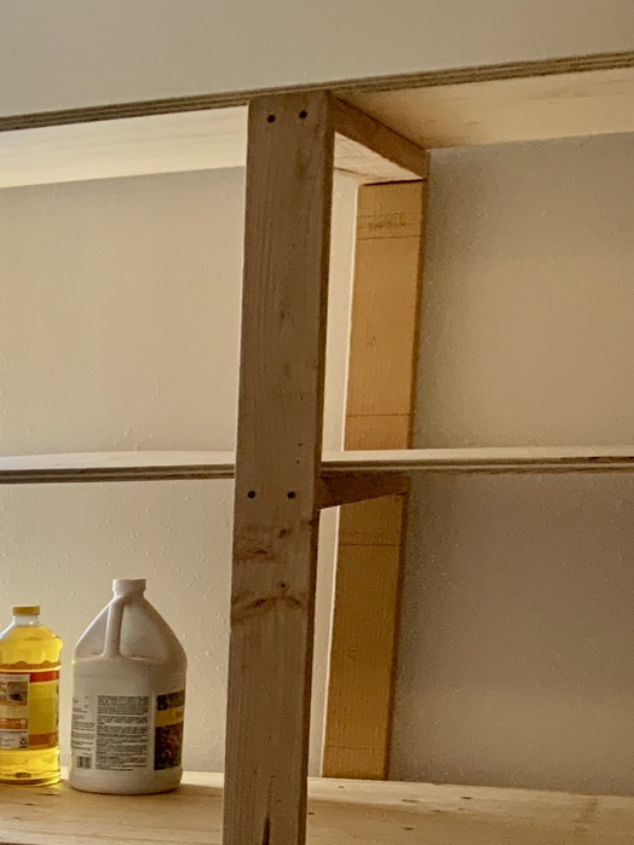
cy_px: 857
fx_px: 2076
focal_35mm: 85
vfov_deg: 22.1
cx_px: -574
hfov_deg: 14.7
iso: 50
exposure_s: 1/120
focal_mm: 3
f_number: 1.8
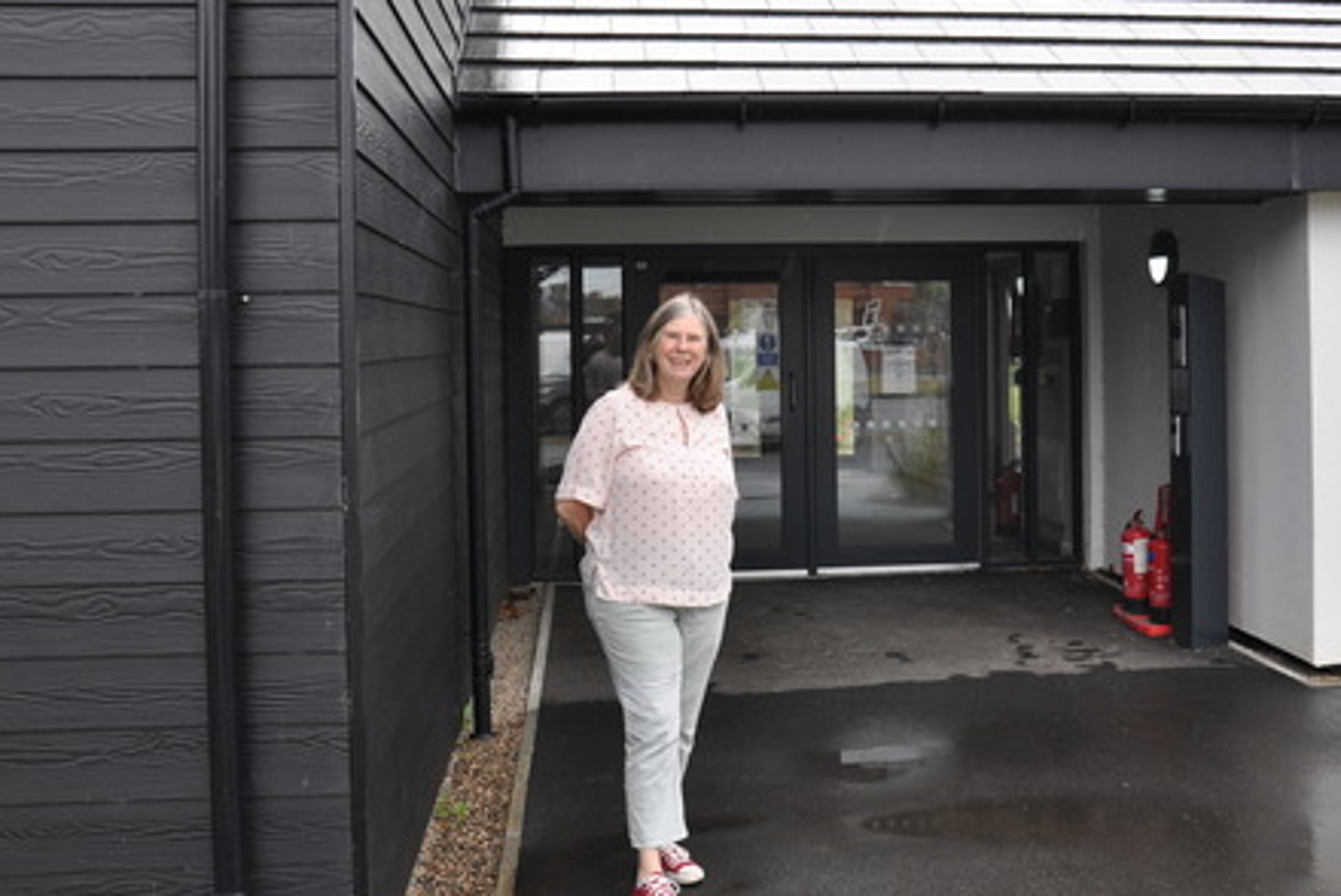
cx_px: 754
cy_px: 338
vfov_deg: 32.8
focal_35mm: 41
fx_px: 1515
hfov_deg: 47.6
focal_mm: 21
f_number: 7.1
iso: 200
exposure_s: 1/200
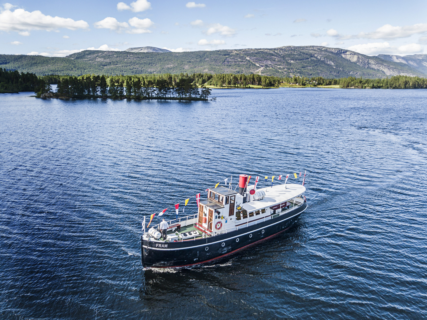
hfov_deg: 67.3
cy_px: 160
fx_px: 321
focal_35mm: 26
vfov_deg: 53.0
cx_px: 214
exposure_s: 1/450
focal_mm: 4.73
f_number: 2.2
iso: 100
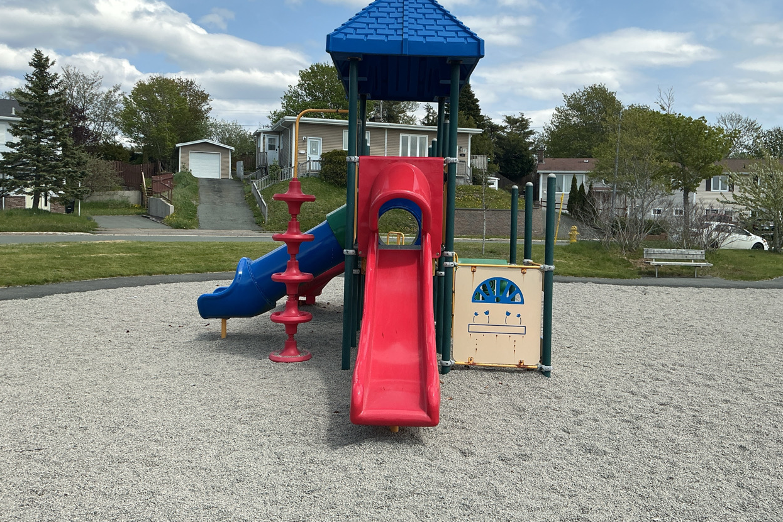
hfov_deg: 60.3
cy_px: 222
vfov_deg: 42.2
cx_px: 401
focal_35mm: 31
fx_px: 674
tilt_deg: -1.0
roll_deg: -0.9
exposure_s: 1/1912
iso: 25
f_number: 1.8
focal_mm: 3
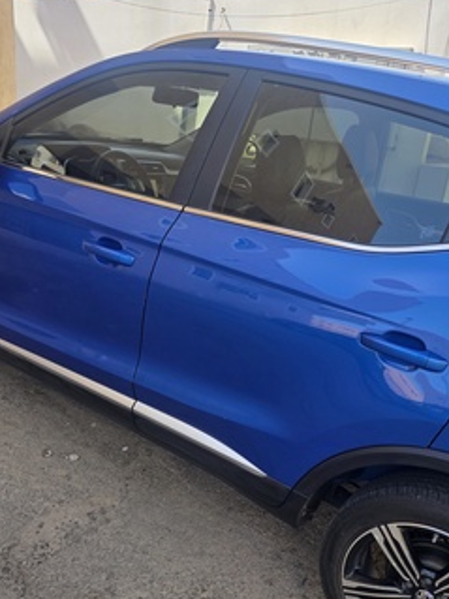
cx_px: 200
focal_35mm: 33
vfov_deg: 54.7
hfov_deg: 42.9
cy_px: 378
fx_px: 571
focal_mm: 6.3
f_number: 1.7
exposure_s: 1/2000
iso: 80
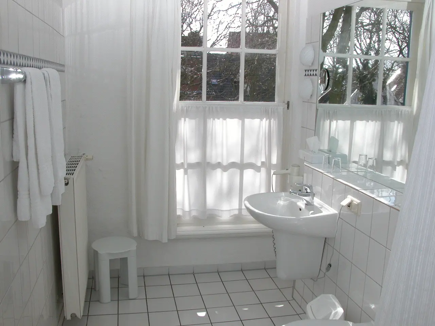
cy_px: 163
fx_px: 427
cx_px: 218
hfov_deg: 54.0
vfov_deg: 41.8
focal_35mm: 34
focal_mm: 8.9
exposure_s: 1/285
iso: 200
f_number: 8
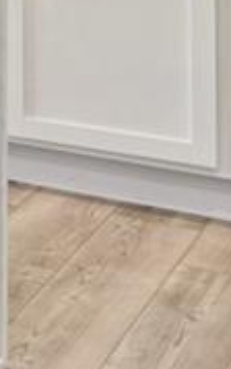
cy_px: -278
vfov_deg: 12.4
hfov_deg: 6.1
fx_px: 1560
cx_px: -850
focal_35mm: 155
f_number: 8
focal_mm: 17
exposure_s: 1/2.5
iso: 320
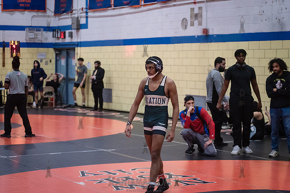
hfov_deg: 23.6
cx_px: 145
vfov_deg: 15.9
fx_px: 693
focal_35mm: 86
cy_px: 96
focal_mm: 86
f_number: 3.5
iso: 8000
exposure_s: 1/640
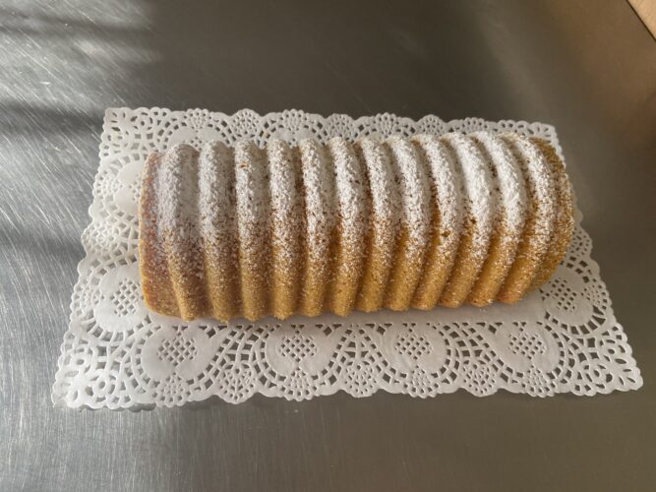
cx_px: 328
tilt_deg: -62.0
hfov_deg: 67.3
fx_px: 493
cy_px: 246
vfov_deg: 53.0
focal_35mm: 26
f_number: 1.8
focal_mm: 4.25
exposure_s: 1/121
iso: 100
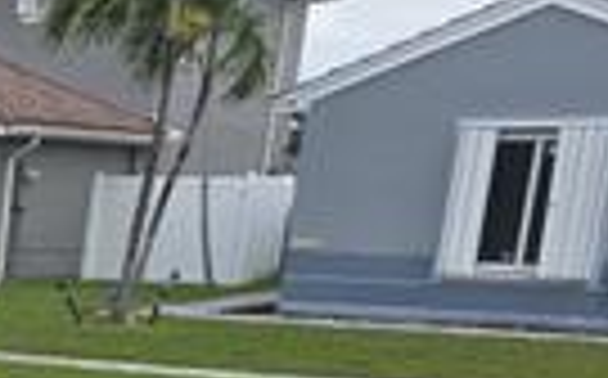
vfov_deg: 13.5
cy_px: 554
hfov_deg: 17.8
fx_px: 1506
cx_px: -513
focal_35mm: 91
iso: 12
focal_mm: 6.3
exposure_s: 1/484
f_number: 1.7
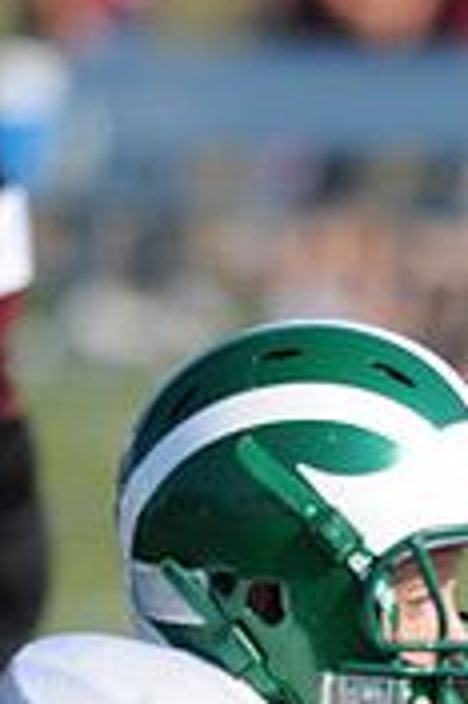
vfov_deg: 1.4
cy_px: 1068
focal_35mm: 1487
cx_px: 606
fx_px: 29051
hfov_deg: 0.9
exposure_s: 1/1600
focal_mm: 300
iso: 200
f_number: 4
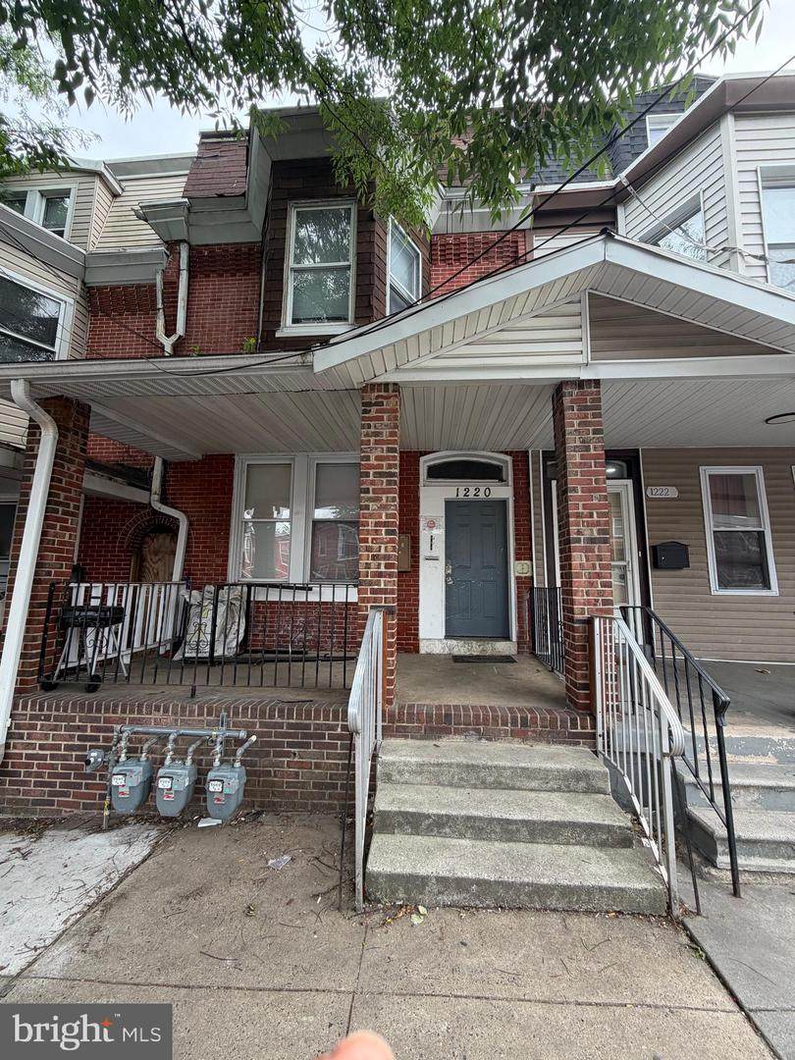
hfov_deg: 85.7
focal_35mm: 14
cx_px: 398
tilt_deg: +8.3
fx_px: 429
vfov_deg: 102.1
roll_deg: -0.9
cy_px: 530
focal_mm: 2.22
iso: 50
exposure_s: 1/152
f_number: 2.2
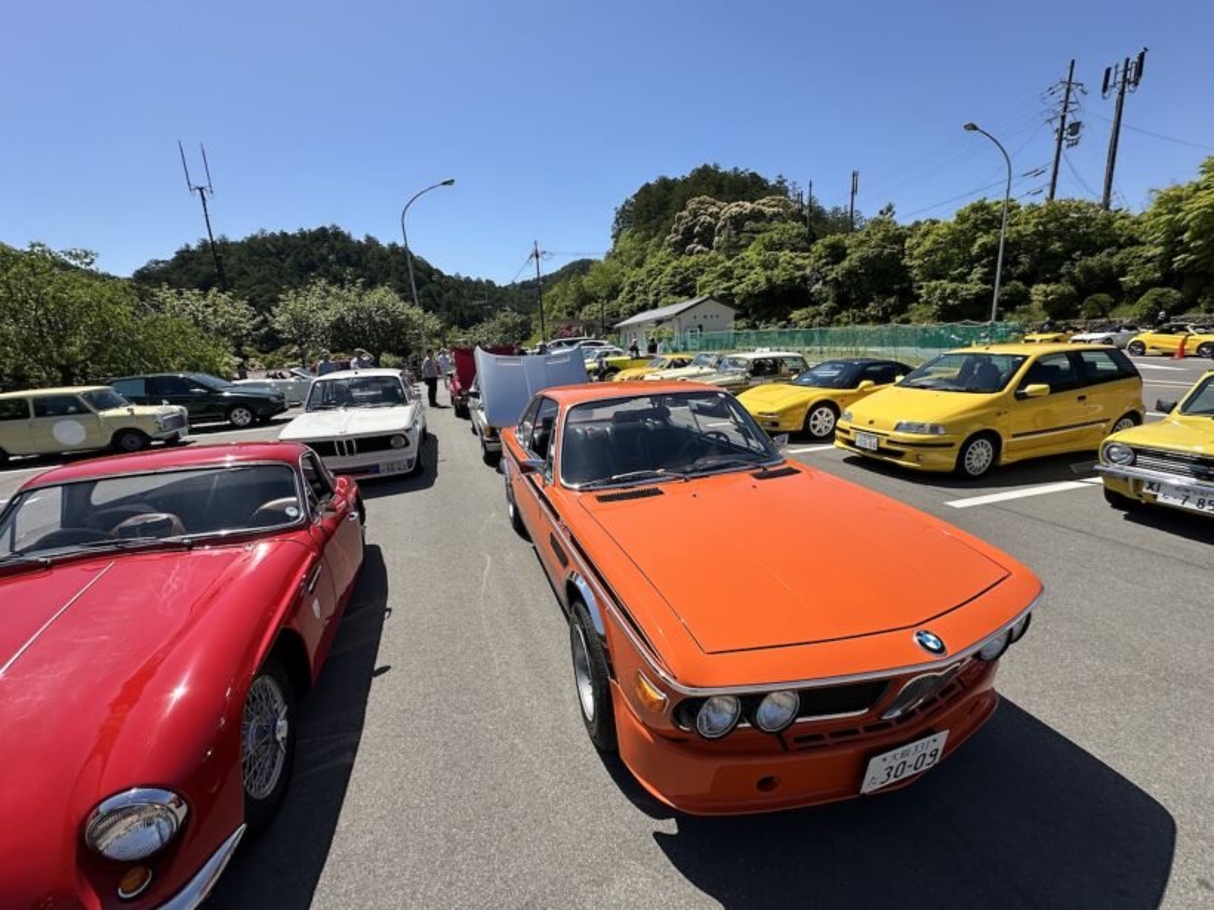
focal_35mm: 14
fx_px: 491
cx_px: 607
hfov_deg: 102.1
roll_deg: +3.0
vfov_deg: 85.7
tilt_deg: -12.6
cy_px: 455
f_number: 2.2
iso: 50
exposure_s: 1/1949
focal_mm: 2.22
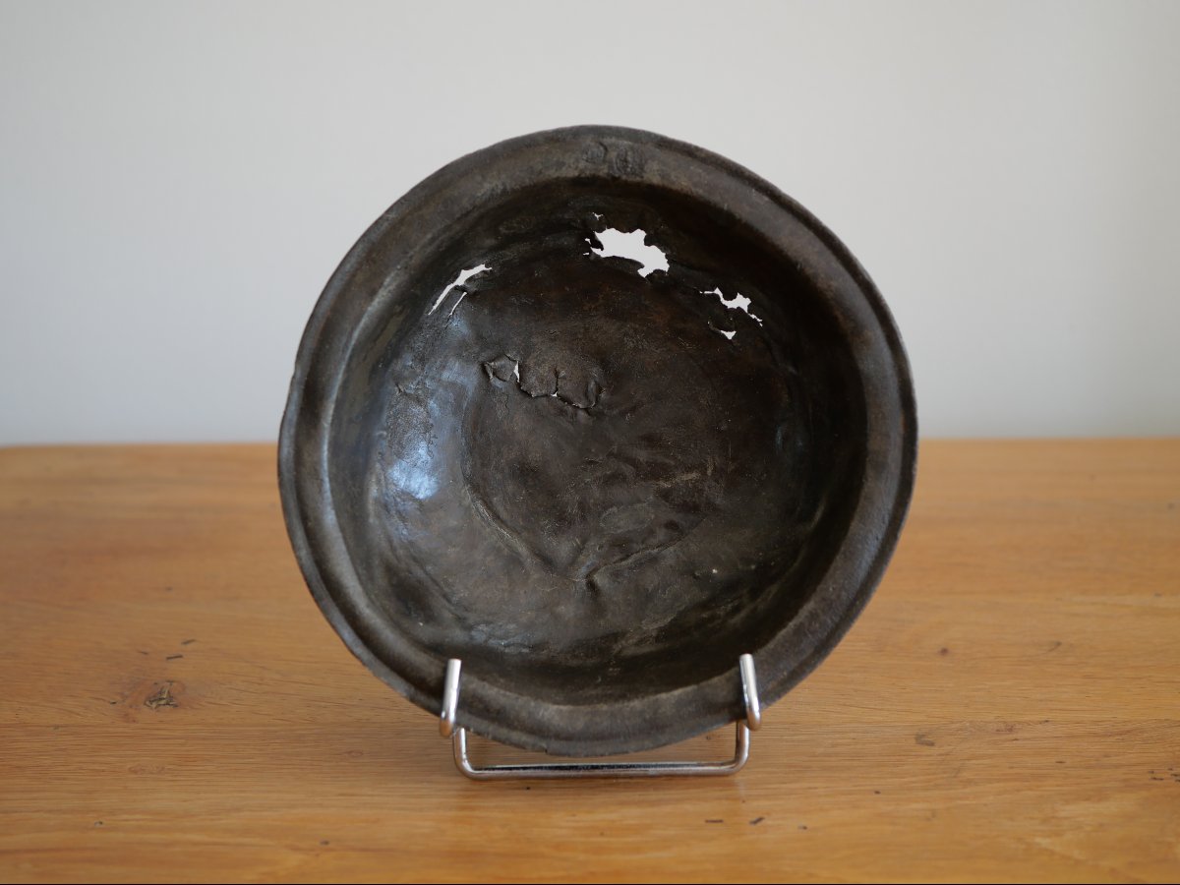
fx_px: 2045
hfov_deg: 32.2
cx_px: 590
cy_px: 442
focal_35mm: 60
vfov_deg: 24.4
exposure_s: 1/80
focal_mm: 30
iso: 200
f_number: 2.8
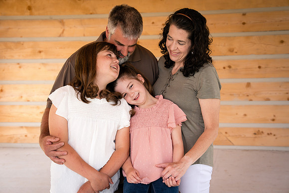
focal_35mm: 70
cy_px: 96
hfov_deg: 28.8
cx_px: 144
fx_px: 562
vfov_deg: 19.5
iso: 250
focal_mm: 70
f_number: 5.6
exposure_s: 1/250
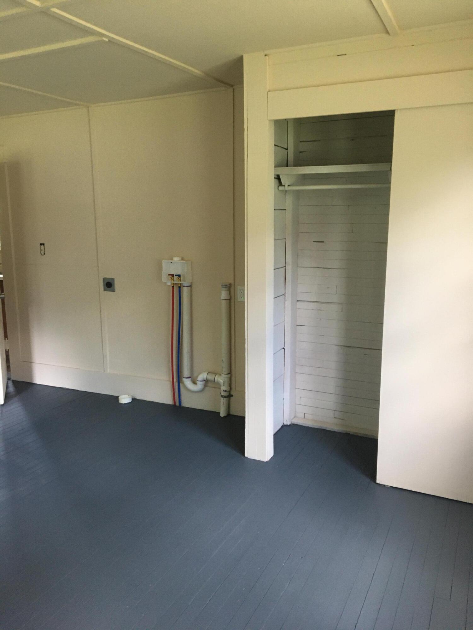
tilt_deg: -7.5
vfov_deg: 61.7
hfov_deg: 48.2
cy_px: 315
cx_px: 236
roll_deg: +0.3
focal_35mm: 29
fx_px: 528
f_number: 2.2
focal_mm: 4.15
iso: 125
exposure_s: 1/30
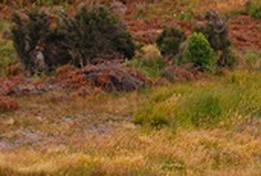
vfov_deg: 4.5
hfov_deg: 6.6
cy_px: 73
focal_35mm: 308
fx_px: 2239
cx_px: 322
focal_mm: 44
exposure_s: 1/1000
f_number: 6.3
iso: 400
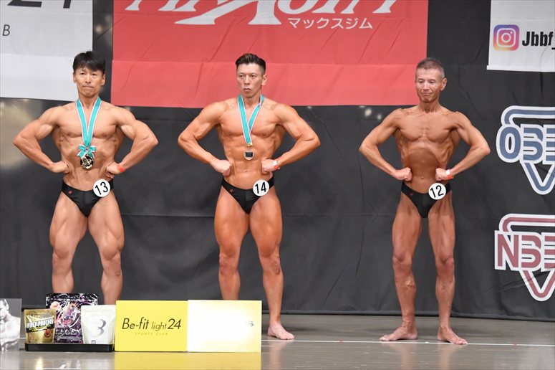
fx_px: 3113
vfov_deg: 6.8
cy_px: 185
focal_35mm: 202
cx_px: 278
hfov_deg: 10.2
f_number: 5.6
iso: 6400
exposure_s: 1/400
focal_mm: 135
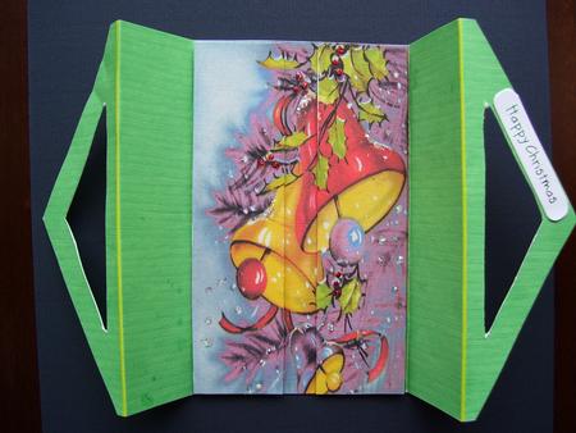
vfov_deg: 39.7
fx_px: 599
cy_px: 216
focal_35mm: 36
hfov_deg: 51.3
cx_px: 288
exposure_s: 1/180
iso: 80
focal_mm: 6
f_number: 2.7
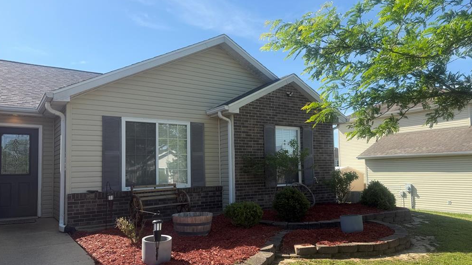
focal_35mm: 27
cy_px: 148
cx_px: 232
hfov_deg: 69.9
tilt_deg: +3.5
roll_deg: +0.7
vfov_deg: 42.8
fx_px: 338
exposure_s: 1/2525
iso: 80
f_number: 1.78
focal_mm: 6.76
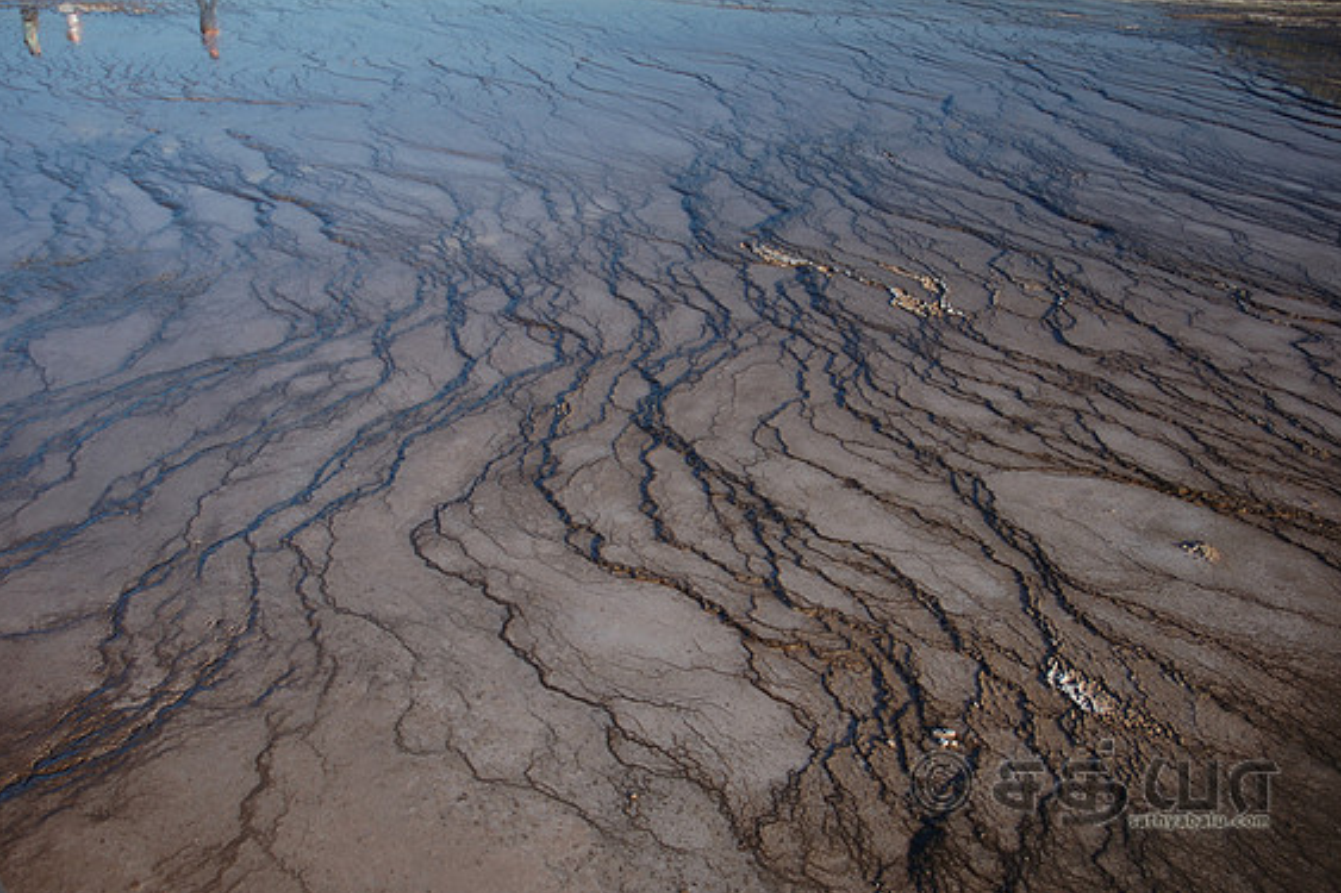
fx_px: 1266
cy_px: 455
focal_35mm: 34
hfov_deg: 55.8
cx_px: 662
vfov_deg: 38.9
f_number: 3.8
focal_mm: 22
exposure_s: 1/320
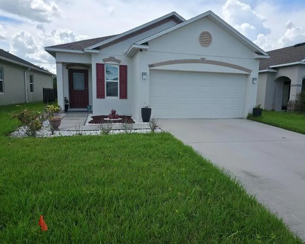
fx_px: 226
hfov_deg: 68.0
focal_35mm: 25
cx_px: 162
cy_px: 117
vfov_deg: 56.8
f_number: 1.7
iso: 50
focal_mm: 6.3
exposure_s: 1/3558
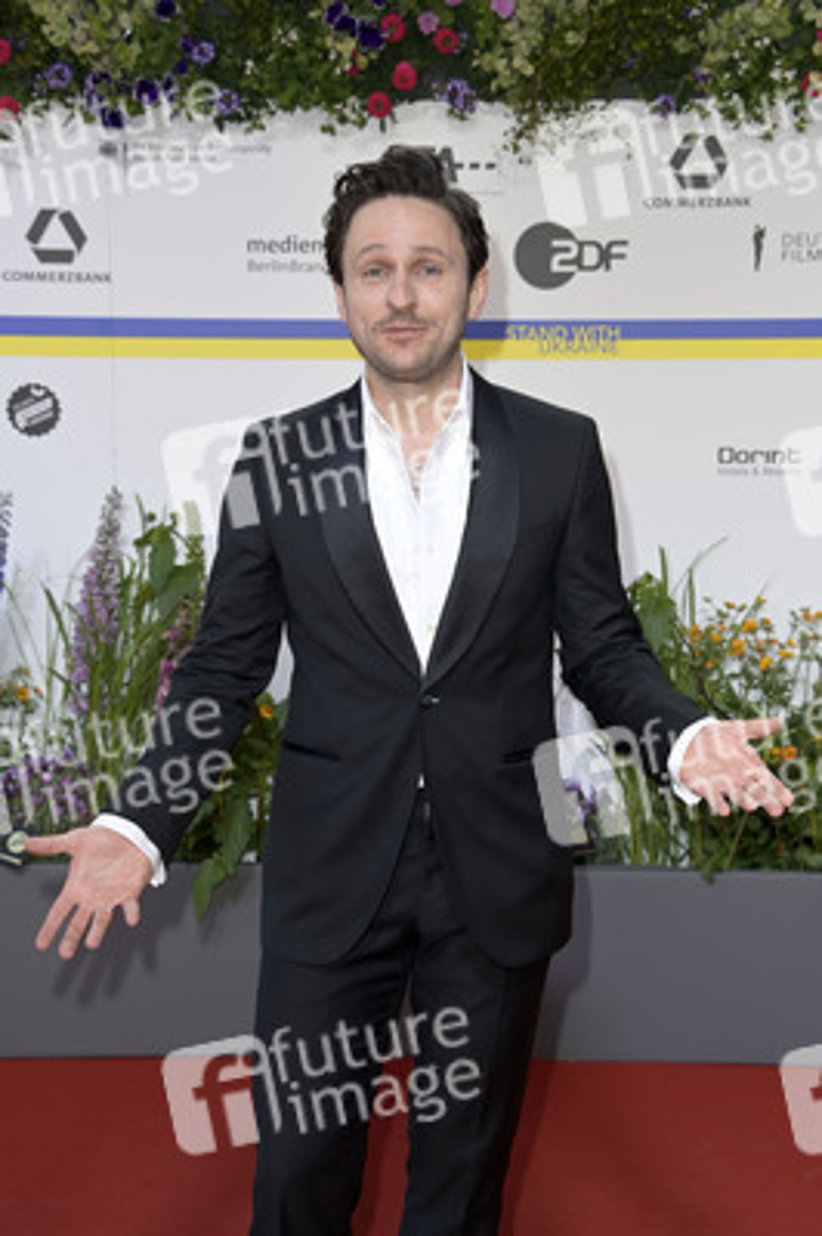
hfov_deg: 23.3
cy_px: 618
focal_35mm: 58
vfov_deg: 34.5
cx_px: 411
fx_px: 1990
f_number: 6.3
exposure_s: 1/200
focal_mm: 58
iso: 640
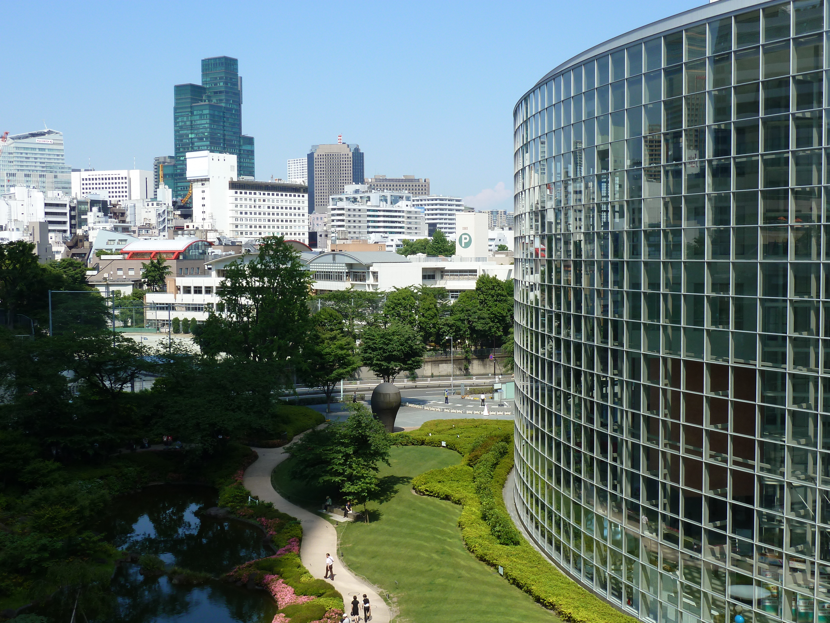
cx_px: 415
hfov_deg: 44.8
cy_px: 312
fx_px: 1007
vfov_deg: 34.3
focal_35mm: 42
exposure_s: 1/400
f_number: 4.5
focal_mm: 6.9
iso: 80
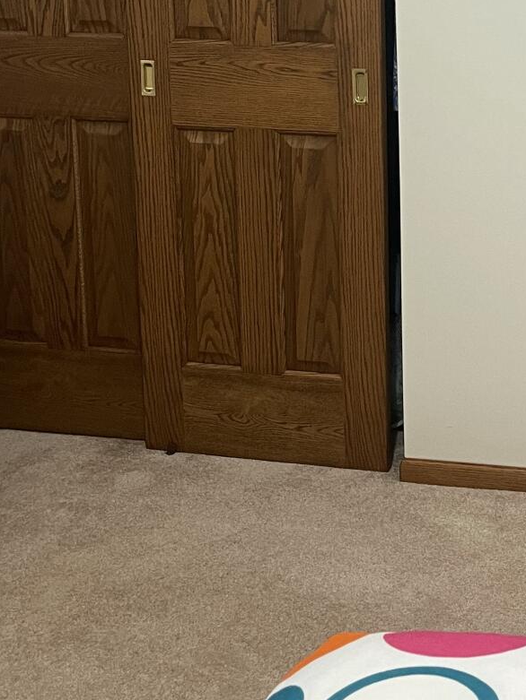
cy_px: 62
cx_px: 528
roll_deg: -0.2
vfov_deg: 29.0
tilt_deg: -8.7
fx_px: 1296
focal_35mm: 64
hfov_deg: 22.1
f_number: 1.6
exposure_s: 1/60
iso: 200
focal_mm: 5.1
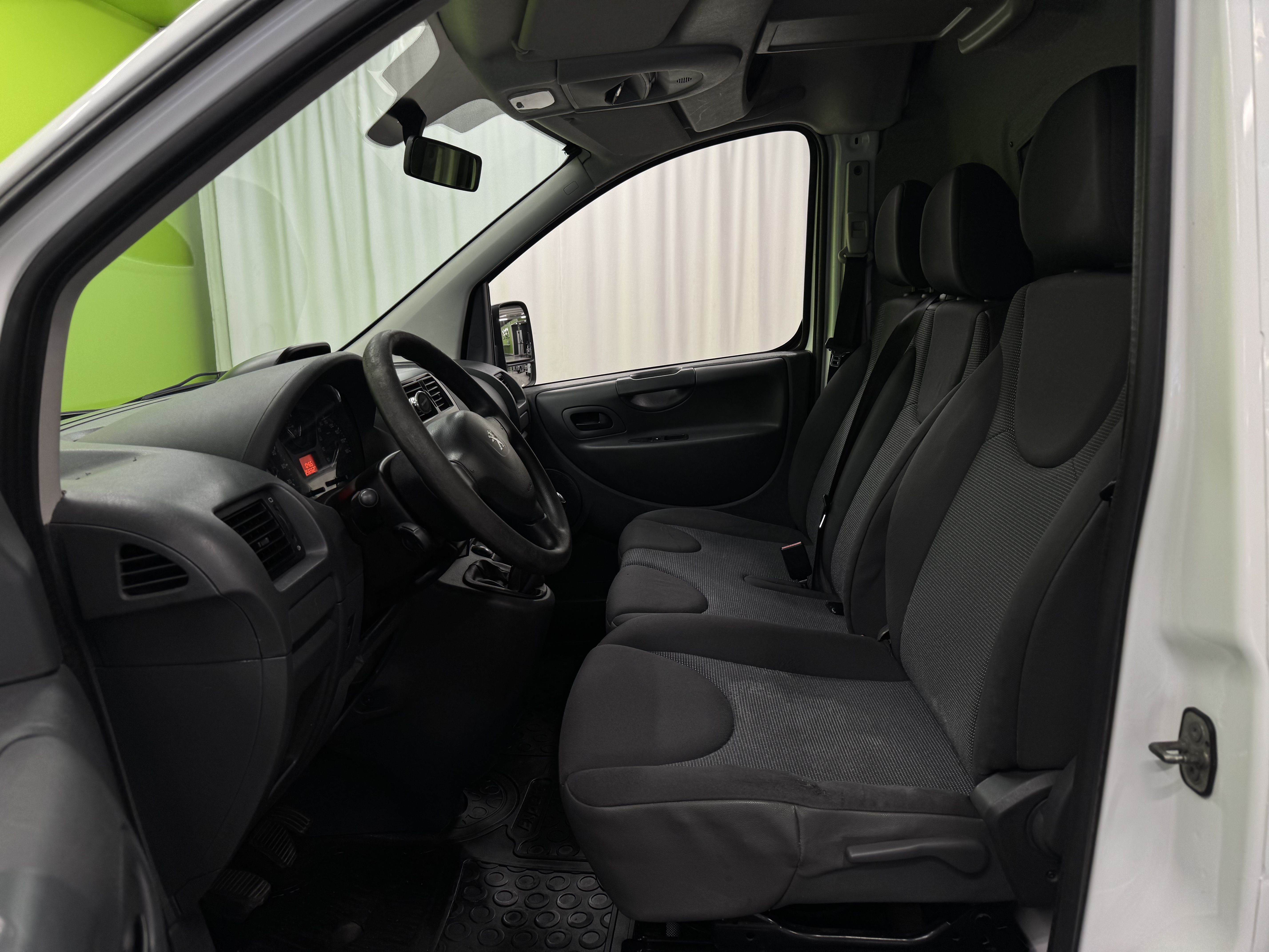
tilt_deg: -9.6
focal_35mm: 24
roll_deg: +2.8
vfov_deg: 56.8
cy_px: 476
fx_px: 880
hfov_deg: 71.6
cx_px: 634
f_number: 1.78
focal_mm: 6.76
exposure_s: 1/125
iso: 50
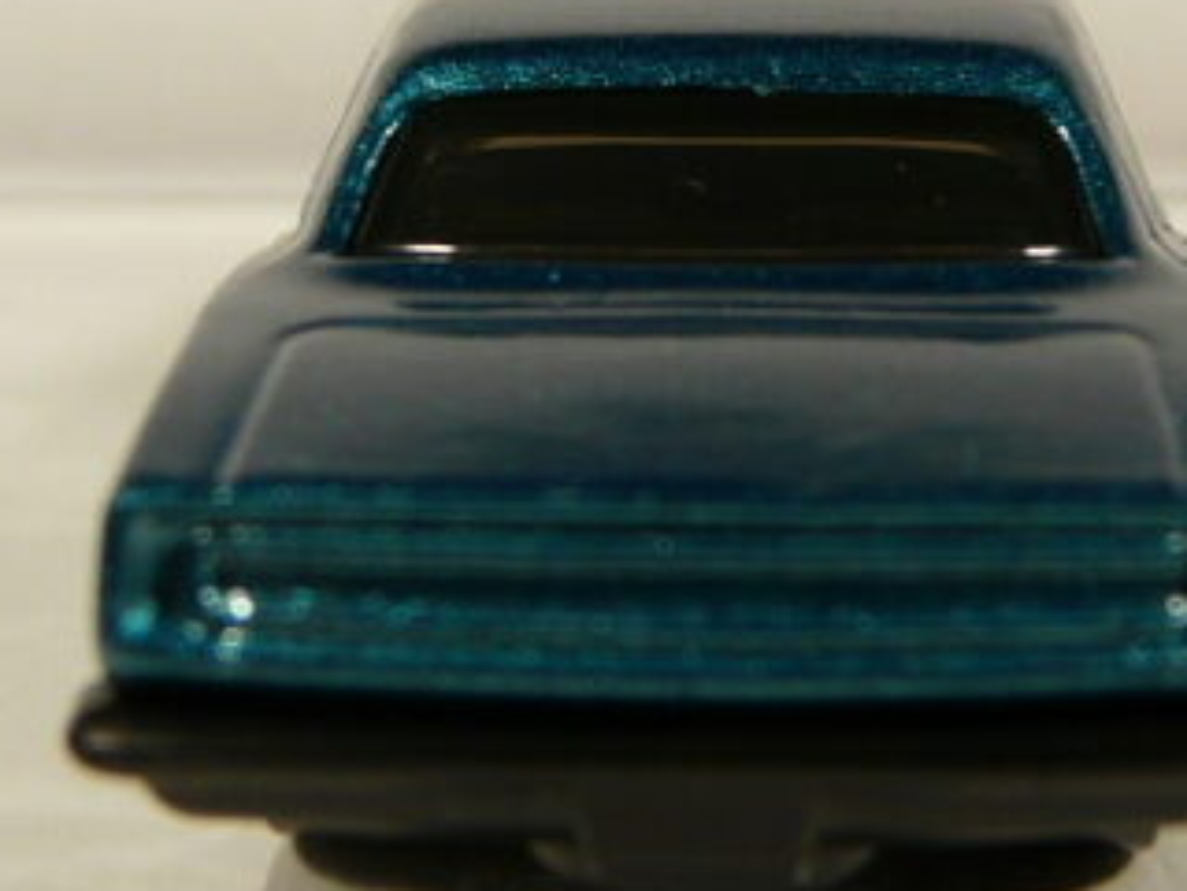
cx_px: 727
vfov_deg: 16.0
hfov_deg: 21.3
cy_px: 189
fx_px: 3155
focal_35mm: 92
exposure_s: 1/80
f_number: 2.8
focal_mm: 5.1
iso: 100
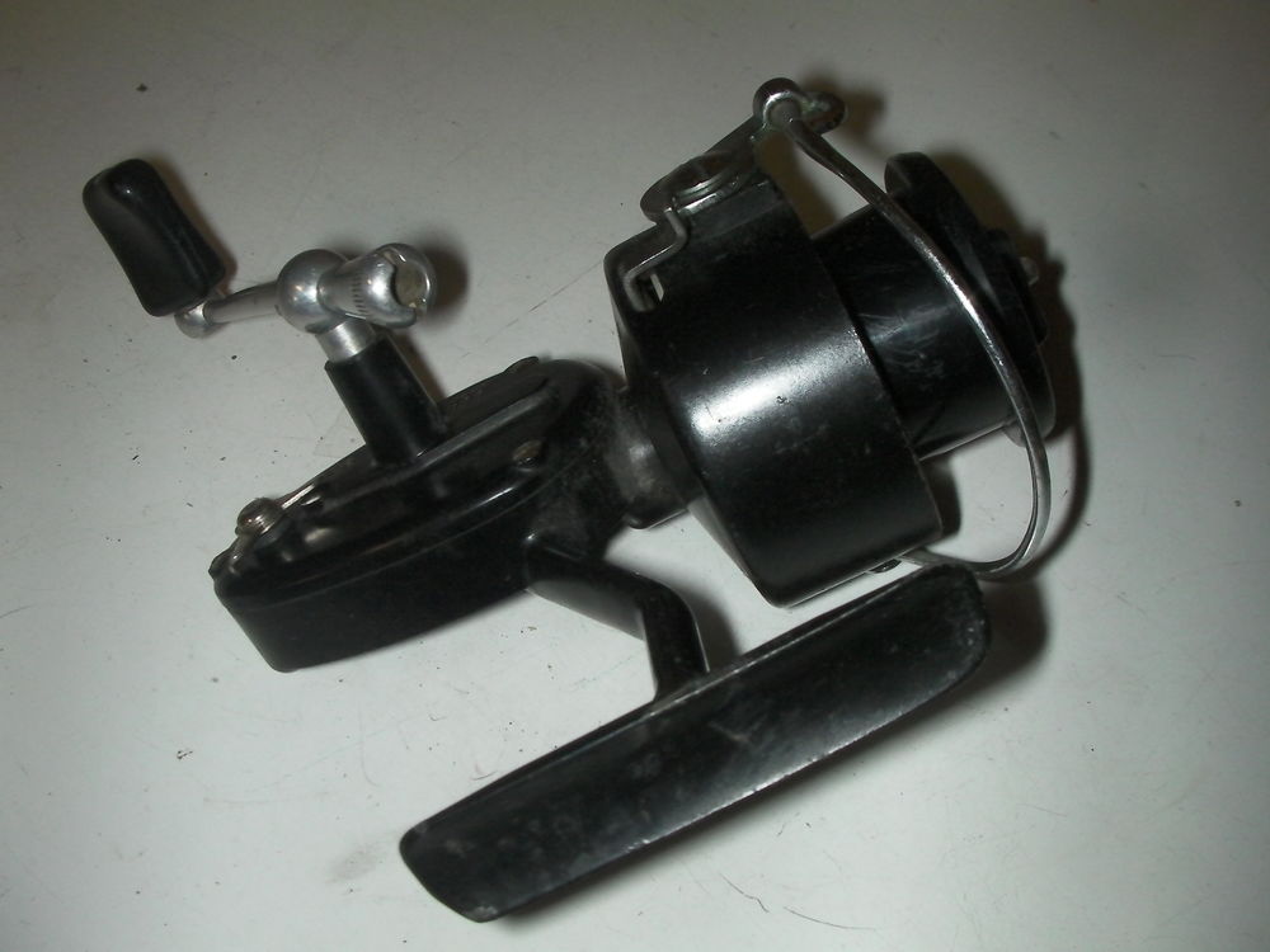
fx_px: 1394
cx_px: 635
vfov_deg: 37.7
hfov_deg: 49.0
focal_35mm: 38
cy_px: 476
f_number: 5.6
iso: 200
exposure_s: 1/30
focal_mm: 6.3
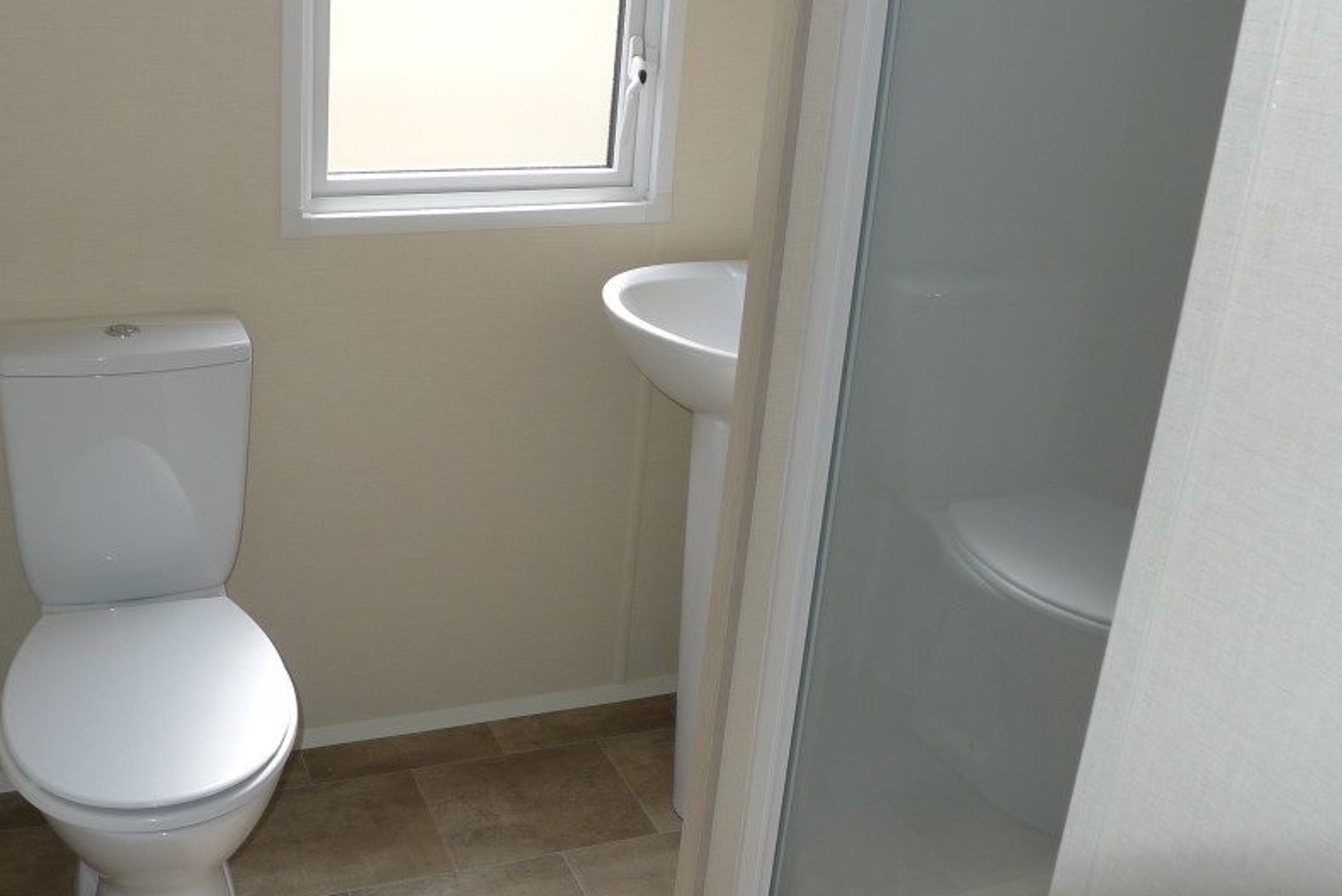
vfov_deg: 37.6
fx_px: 1305
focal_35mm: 35
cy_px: 316
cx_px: 435
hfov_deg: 53.2
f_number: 2.8
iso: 100
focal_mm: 5.1
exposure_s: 1/125
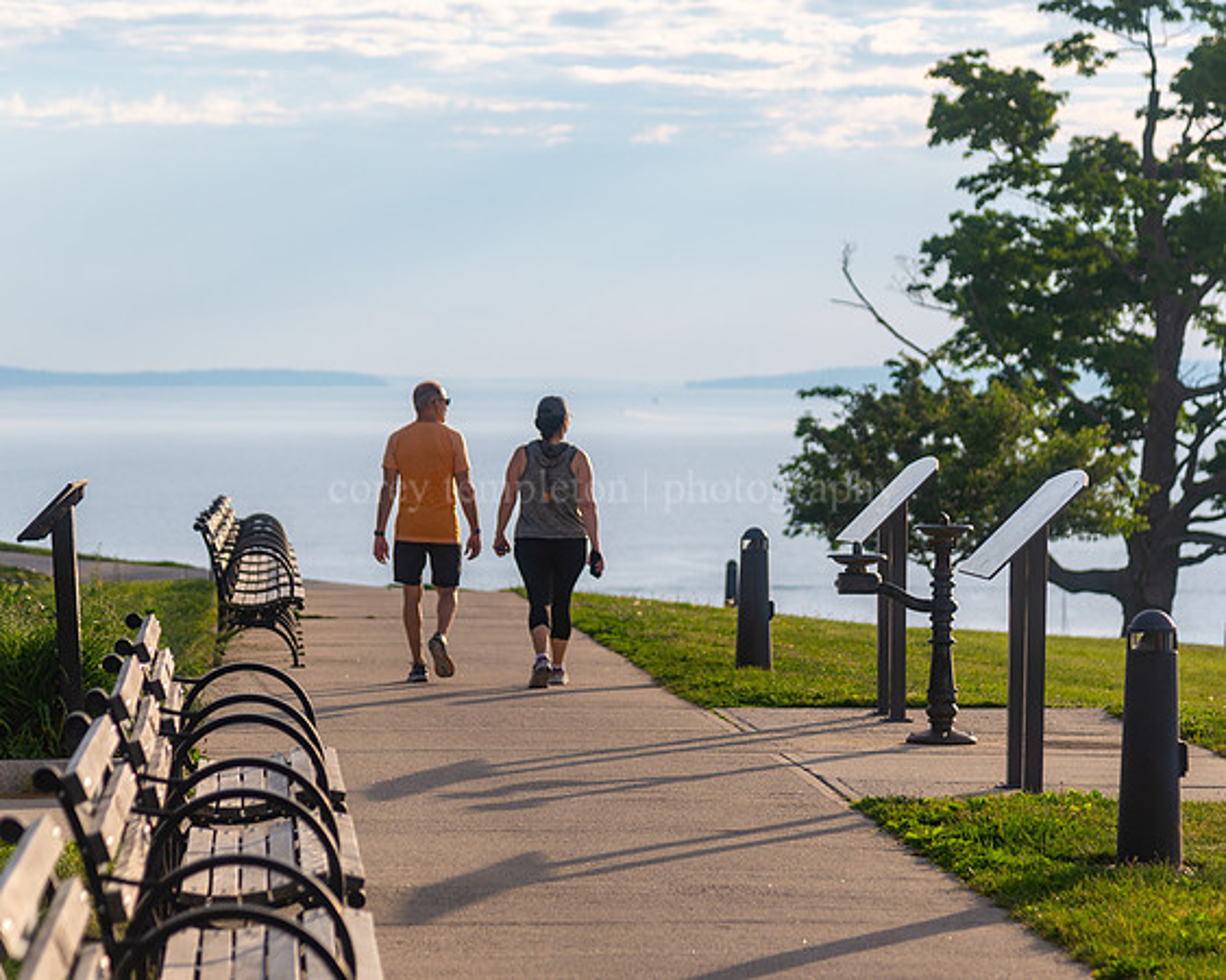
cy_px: 532
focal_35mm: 141
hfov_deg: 13.7
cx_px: 605
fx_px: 5114
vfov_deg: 10.9
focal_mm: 105
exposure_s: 1/1000
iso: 100
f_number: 4
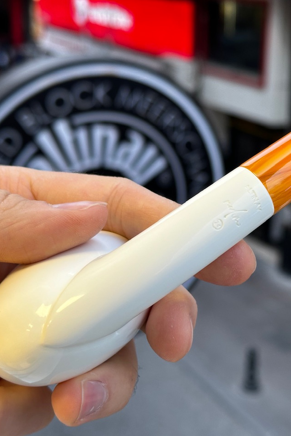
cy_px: 219
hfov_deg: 20.2
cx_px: 218
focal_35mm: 67
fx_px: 812
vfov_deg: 30.1
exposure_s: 1/50
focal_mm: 6.86
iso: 64
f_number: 1.78
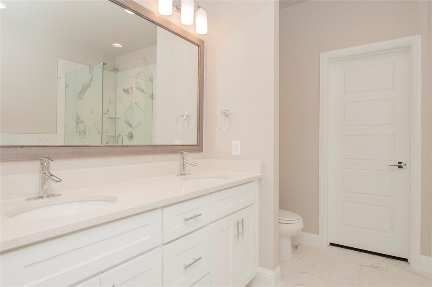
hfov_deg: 85.5
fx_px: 234
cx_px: 216
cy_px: 144
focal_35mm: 20
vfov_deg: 63.1
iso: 800
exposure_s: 1/125
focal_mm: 13
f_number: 8
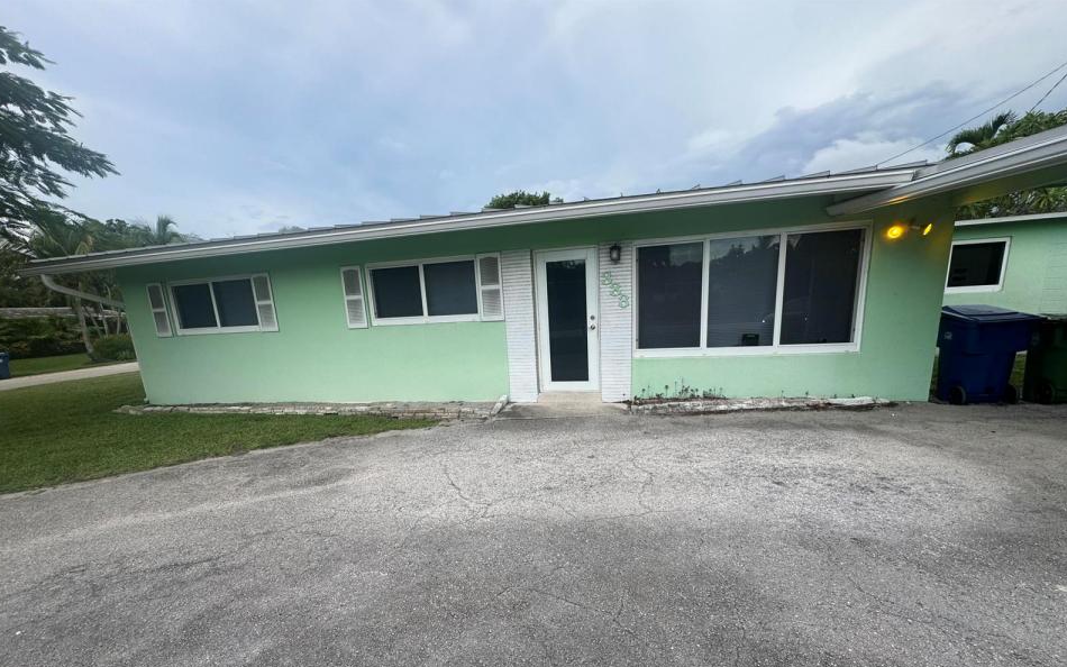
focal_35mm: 15
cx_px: 530
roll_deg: +2.9
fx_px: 436
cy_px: 403
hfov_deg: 101.5
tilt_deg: -13.0
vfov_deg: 73.9
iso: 40
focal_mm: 2.22
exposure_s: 1/140
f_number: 2.2
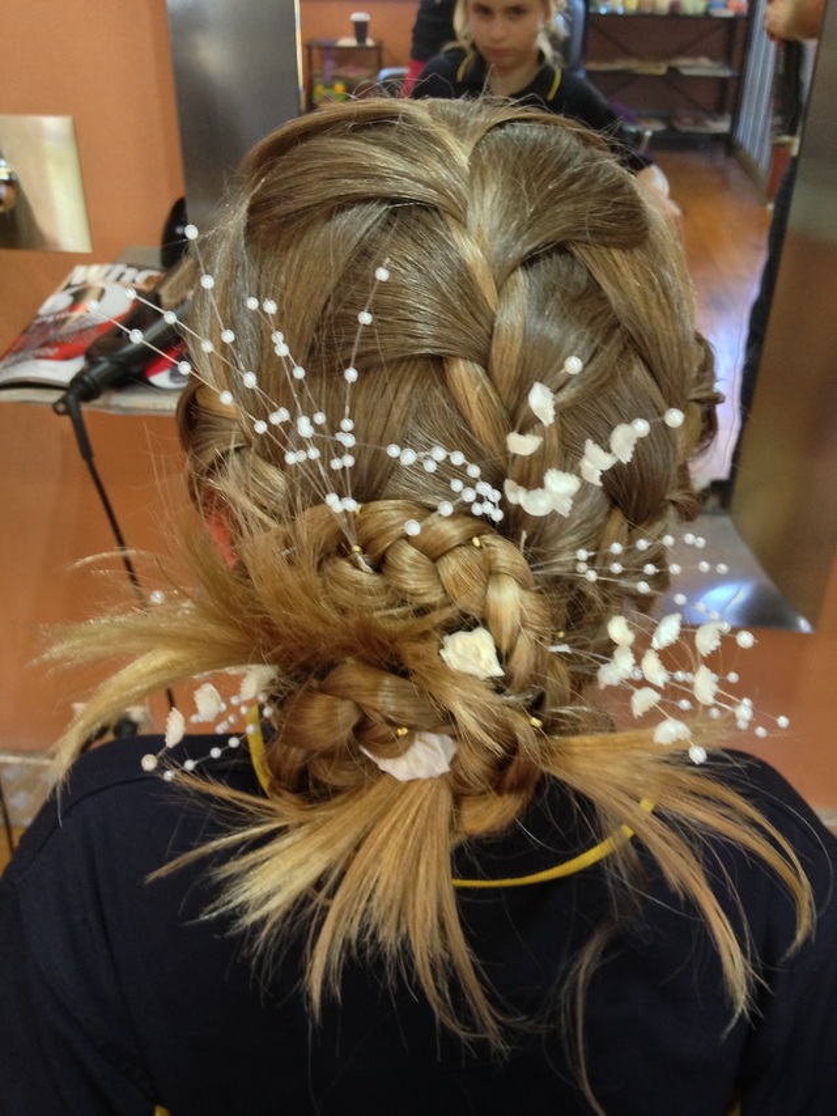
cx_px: 418
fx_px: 1128
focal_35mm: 35
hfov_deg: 40.7
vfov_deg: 52.6
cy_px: 558
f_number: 2.4
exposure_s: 1/20
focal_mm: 4.28
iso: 200
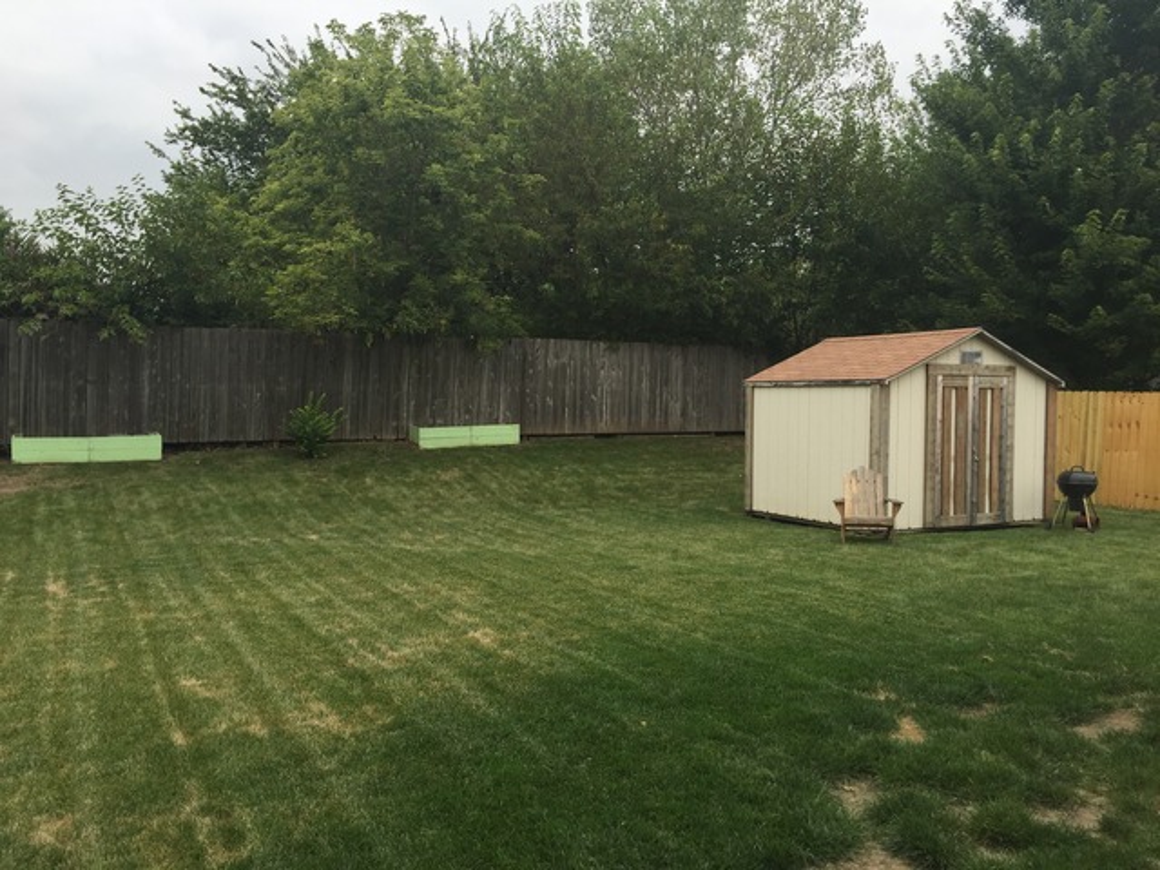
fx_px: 972
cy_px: 435
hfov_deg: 61.7
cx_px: 580
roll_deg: -1.2
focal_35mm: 29
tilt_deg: -3.8
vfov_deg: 48.2
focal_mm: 4.15
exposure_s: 1/514
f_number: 2.2
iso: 32
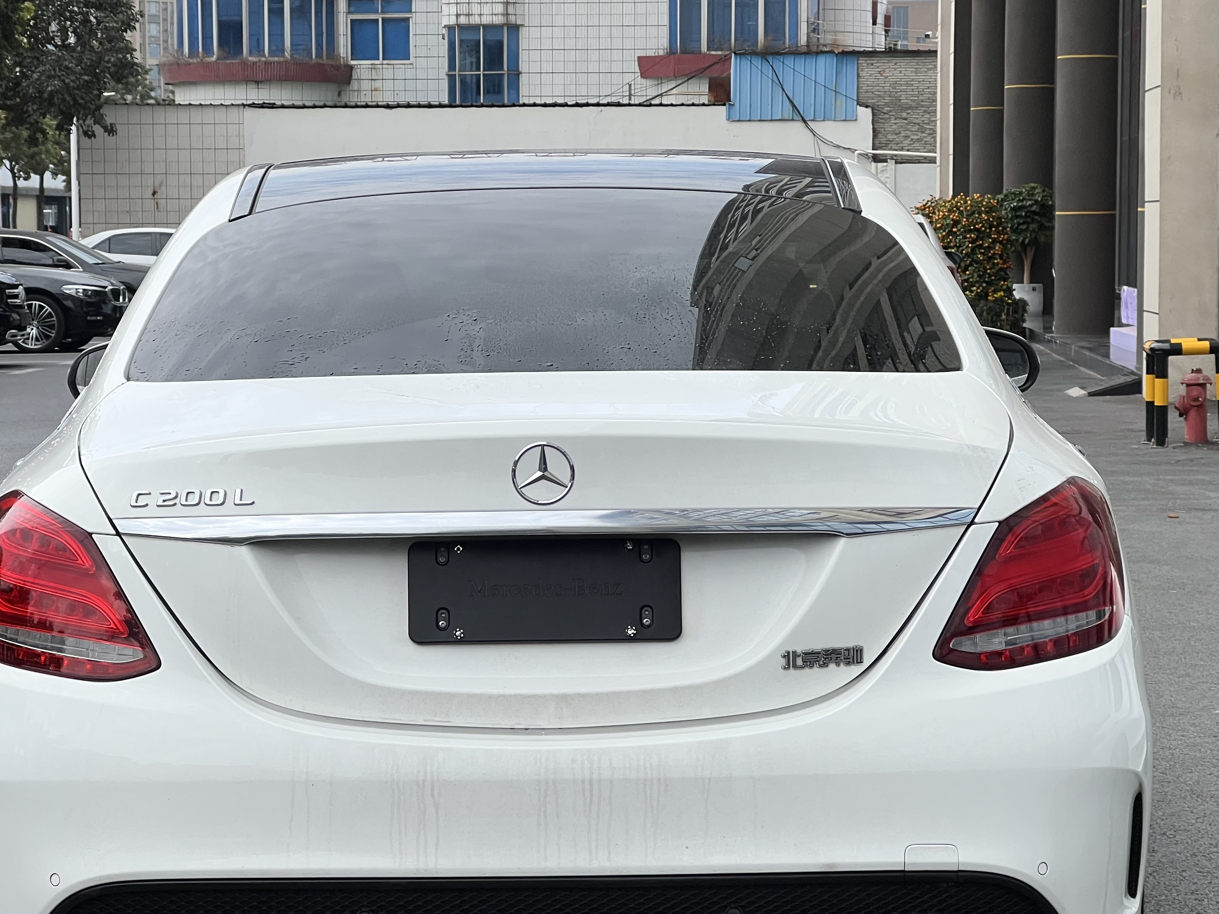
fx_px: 3627
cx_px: 567
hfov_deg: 19.1
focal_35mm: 103
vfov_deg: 14.4
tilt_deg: -4.5
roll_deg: -0.1
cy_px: 578
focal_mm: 9
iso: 32
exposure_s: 1/464
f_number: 2.8
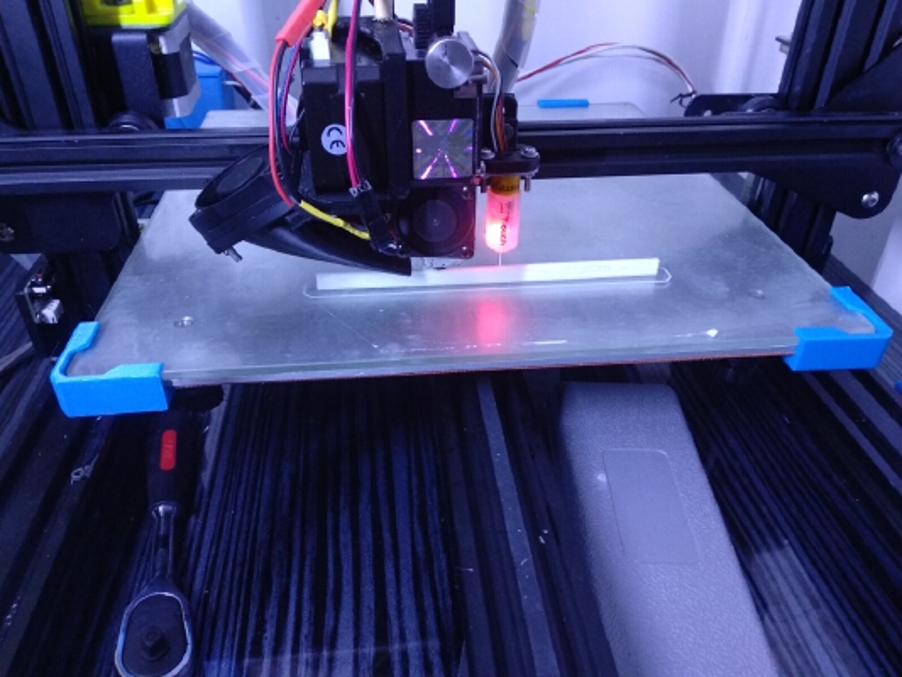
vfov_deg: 53.1
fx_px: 678
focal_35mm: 26
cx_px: 451
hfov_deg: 67.3
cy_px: 338
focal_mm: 3.81
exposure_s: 1/20
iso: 800
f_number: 2.2
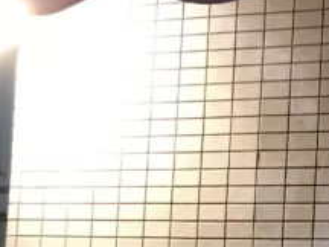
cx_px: 644
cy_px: 142
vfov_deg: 11.1
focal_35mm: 133
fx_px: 1264
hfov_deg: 13.0
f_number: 1.8
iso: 100
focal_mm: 4
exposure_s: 1/9
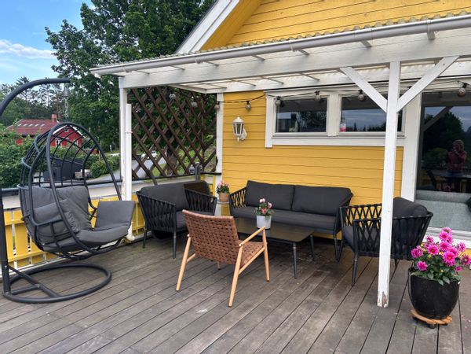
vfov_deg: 53.1
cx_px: 236
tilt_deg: -4.9
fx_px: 354
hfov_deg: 67.3
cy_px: 177
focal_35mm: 26
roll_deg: -1.3
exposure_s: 1/368
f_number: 1.6
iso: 50
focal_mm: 5.96
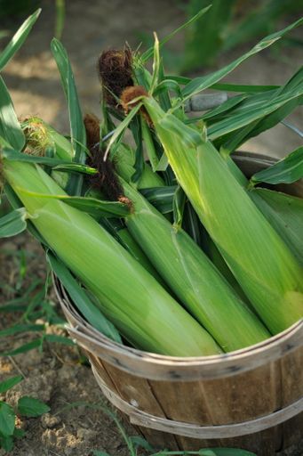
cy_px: 228
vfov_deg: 14.2
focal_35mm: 145
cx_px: 152
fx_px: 1832
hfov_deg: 9.5
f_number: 4
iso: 320
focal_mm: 145
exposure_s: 1/800
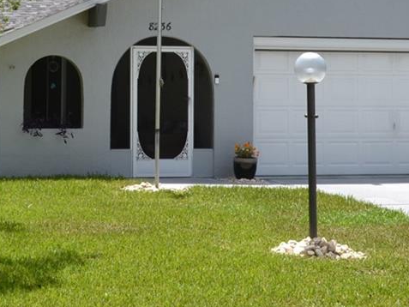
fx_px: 1371
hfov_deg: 16.9
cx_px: 139
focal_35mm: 116
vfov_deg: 12.6
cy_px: 14
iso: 100
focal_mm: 24
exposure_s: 1/200
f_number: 7.1
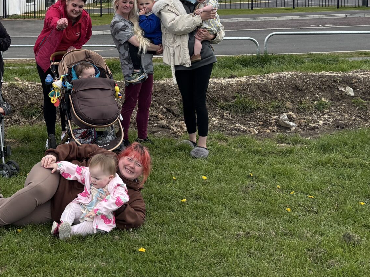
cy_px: 7
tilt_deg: -2.0
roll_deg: +1.1
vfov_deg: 23.8
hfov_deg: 30.3
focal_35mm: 59
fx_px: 631
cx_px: -2
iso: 50
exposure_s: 1/3021
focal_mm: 5.96
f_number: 1.6
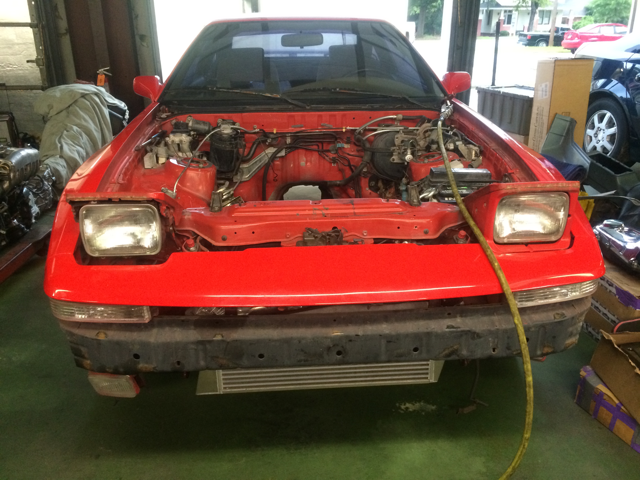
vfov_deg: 48.2
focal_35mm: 29
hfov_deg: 61.7
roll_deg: +1.1
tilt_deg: -22.6
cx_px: 320
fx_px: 536
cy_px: 240
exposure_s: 1/30
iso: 250
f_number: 2.2
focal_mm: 4.15
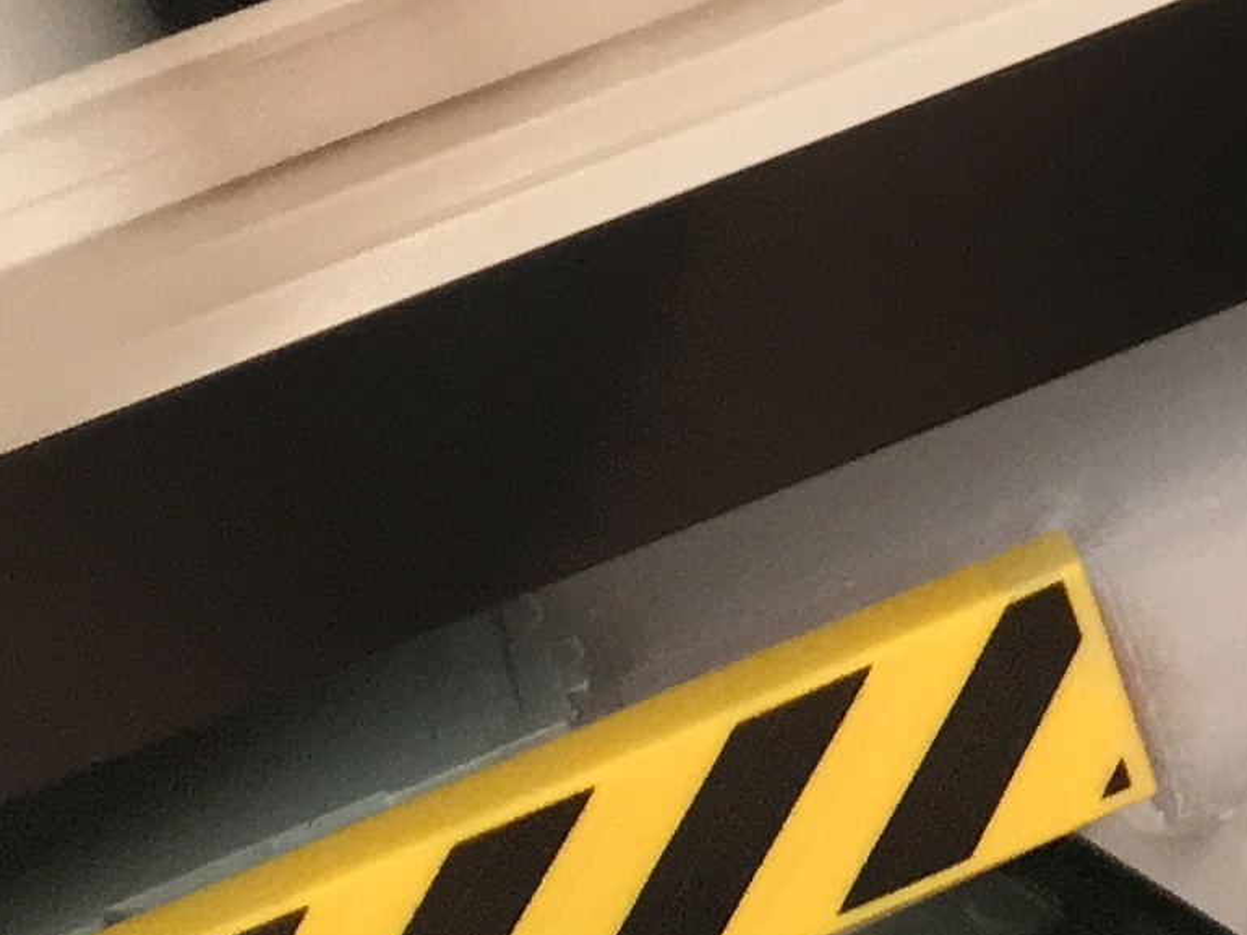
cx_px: 1829
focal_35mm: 152
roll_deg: -4.2
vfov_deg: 9.3
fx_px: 5476
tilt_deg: -12.7
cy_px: -739
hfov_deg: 12.4
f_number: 2.2
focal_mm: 4.15
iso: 125
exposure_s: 1/33
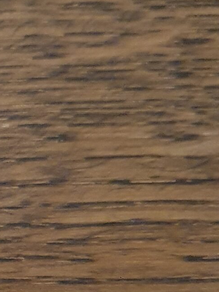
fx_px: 868
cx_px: -206
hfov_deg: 12.7
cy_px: 245
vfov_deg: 18.8
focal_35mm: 103
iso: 640
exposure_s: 1/40
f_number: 1.5
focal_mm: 4.32
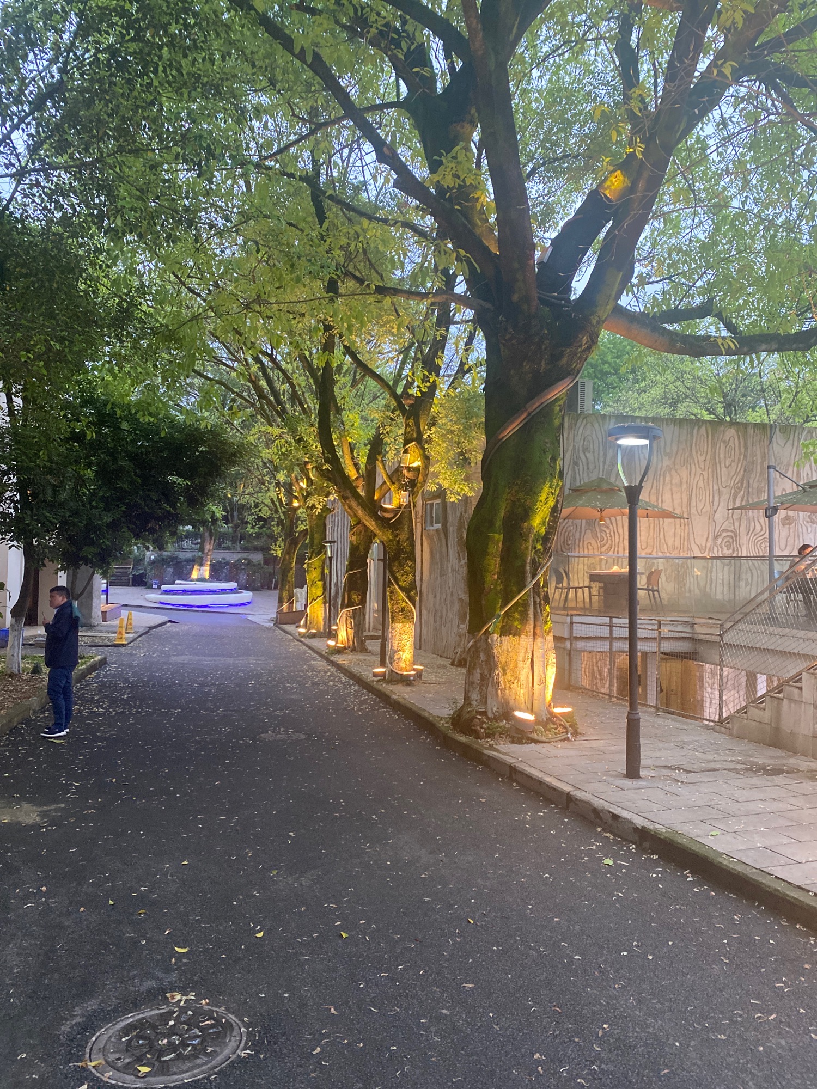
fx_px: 818
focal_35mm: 26
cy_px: 544
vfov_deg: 67.3
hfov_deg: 53.1
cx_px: 408
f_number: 1.8
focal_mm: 4.25
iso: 400
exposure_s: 1/60
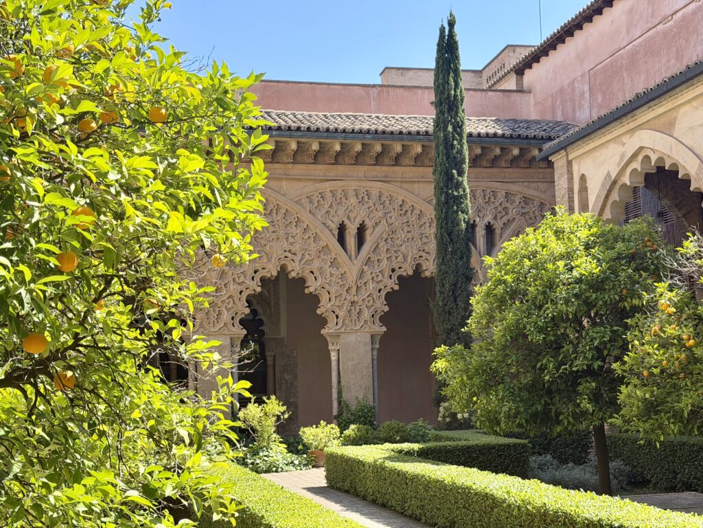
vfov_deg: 30.3
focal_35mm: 48
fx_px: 975
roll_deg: +2.1
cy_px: 264
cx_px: 352
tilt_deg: +7.1
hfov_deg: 39.7
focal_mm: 6.76
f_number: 1.78
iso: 80
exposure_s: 1/1795
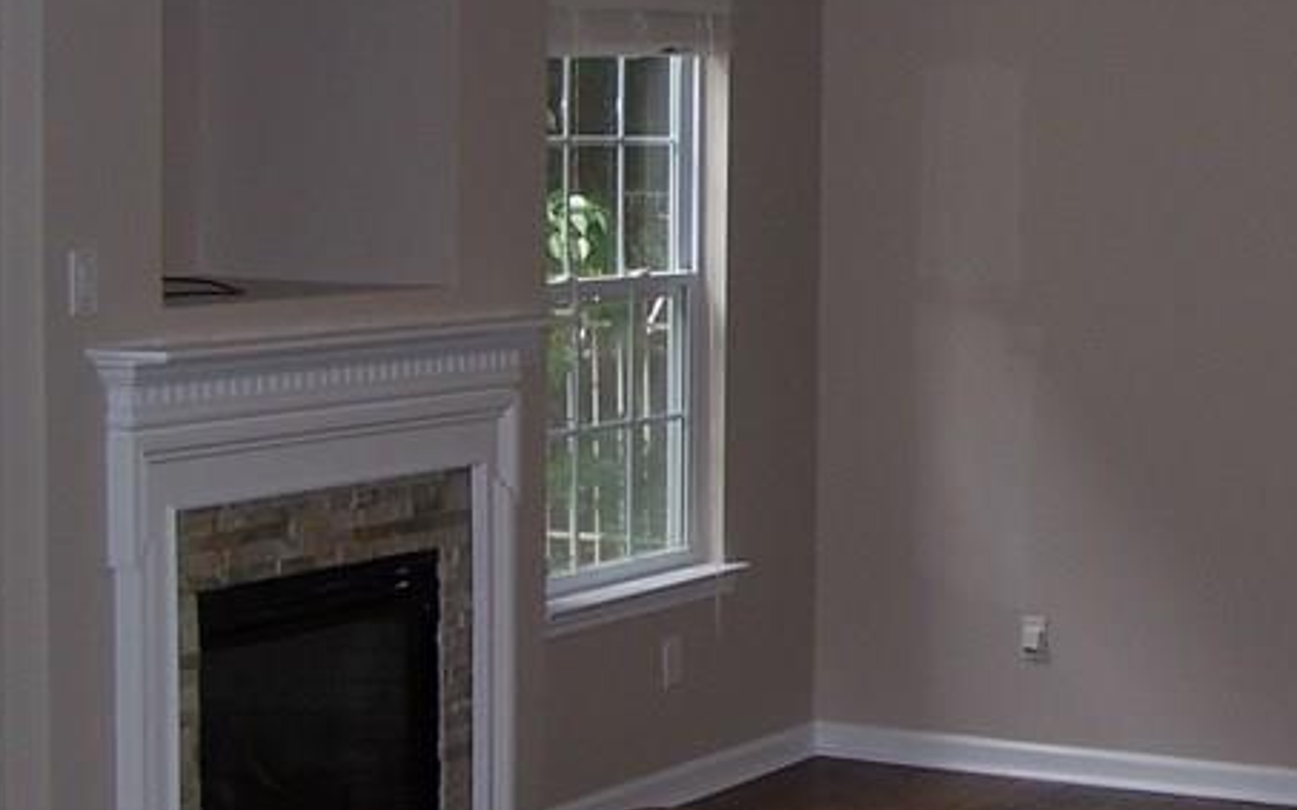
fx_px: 3216
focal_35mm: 91
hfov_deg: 22.4
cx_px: 1082
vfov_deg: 14.3
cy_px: 303
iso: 80
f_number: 2.8
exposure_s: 1/60
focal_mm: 6.3
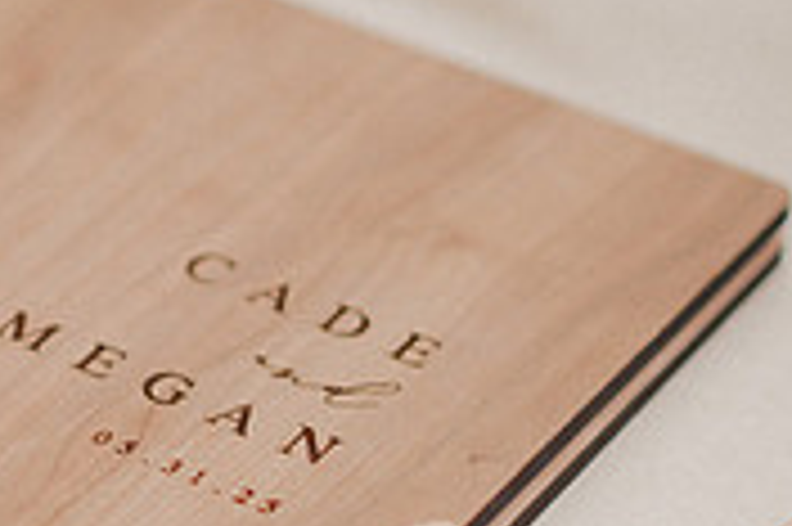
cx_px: 207
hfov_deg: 7.4
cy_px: 267
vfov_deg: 4.9
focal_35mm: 280
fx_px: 6154
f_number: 2
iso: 100
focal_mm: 85
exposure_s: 1/1250
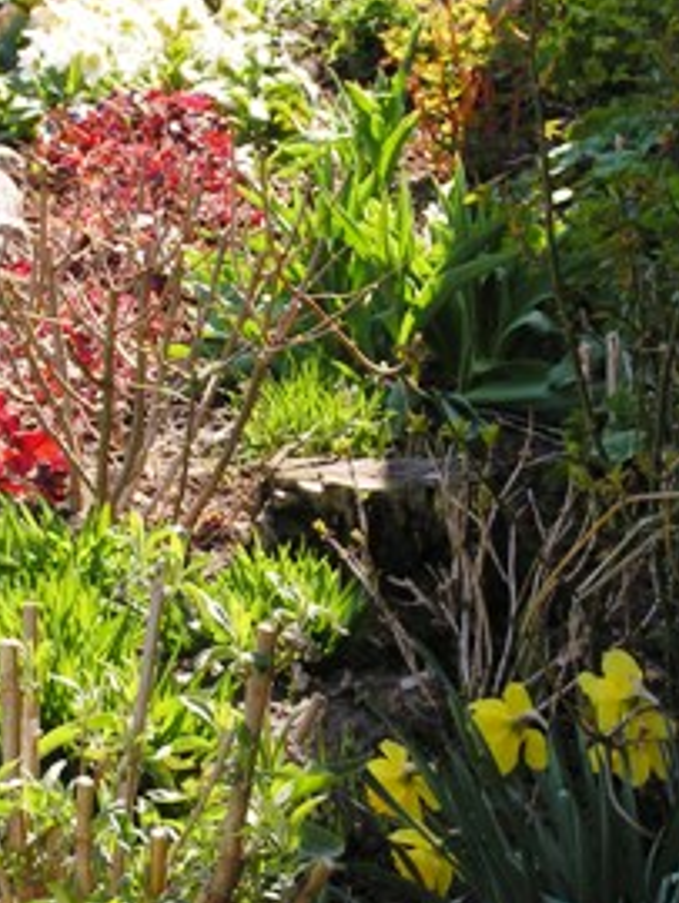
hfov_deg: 9.4
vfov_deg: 12.5
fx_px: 4126
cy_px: 515
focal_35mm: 158
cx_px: 279
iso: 50
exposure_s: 1/125
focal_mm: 15.6
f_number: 4.5
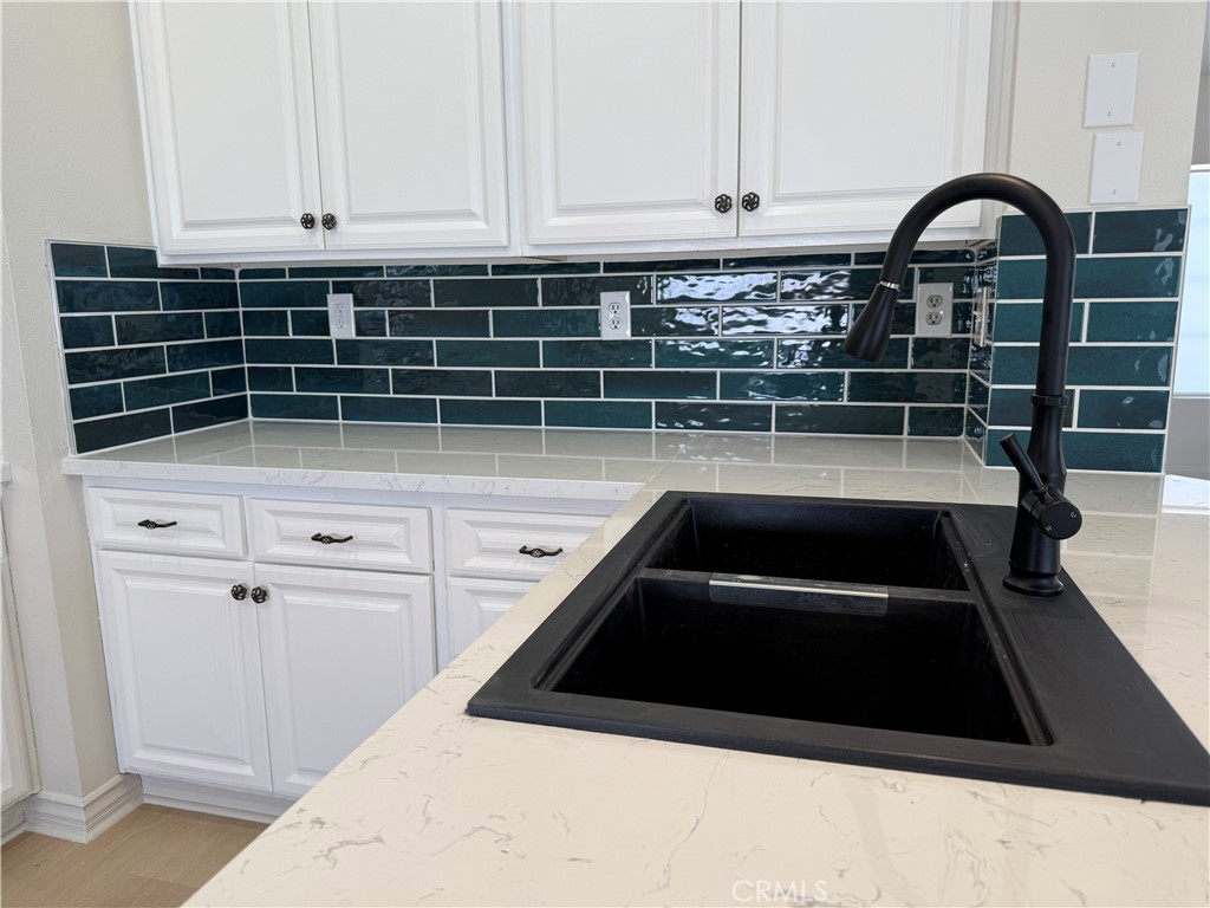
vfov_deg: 56.8
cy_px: 454
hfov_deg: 71.6
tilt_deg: -9.1
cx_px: 605
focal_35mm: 24
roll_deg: +0.7
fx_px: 839
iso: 64
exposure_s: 1/120
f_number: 1.78
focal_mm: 6.76
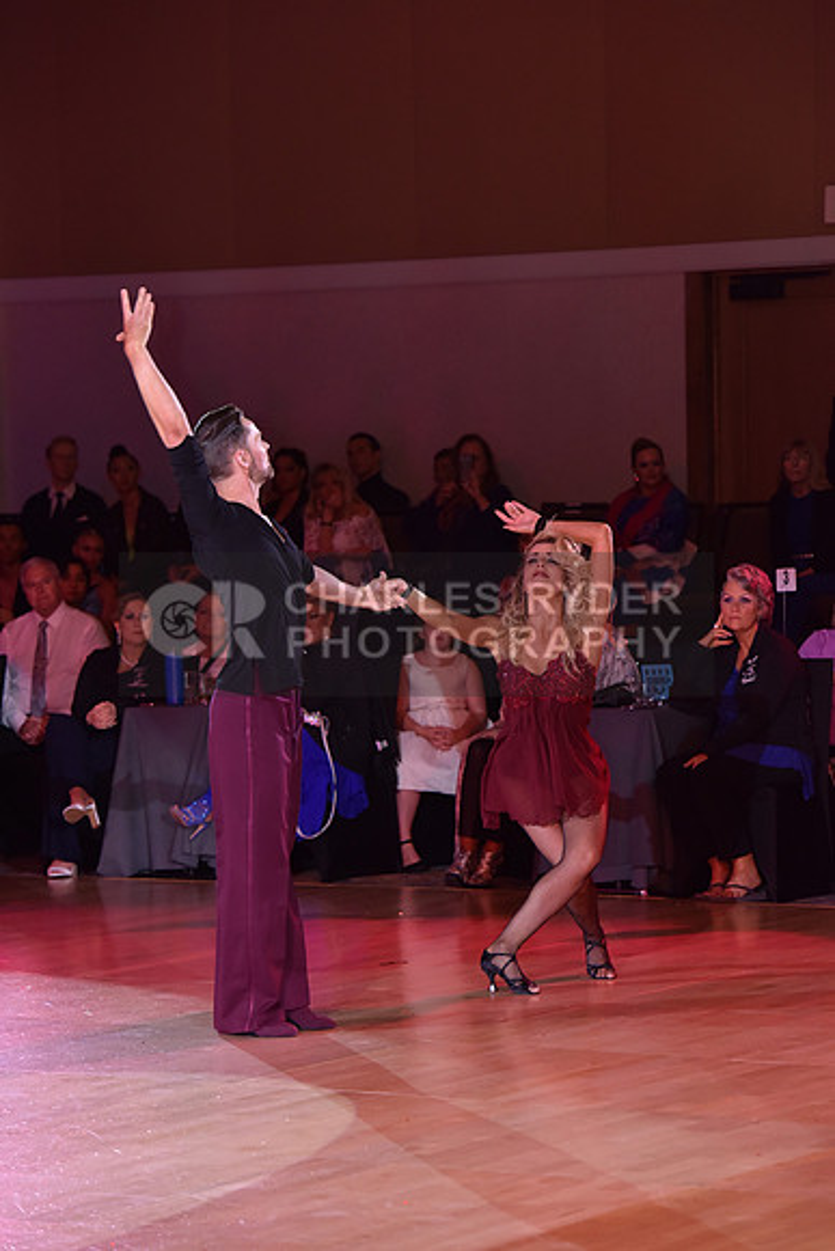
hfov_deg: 10.6
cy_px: 626
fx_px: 4520
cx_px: 418
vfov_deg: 15.8
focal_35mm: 130
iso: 1600
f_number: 5
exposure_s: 1/250
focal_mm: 130
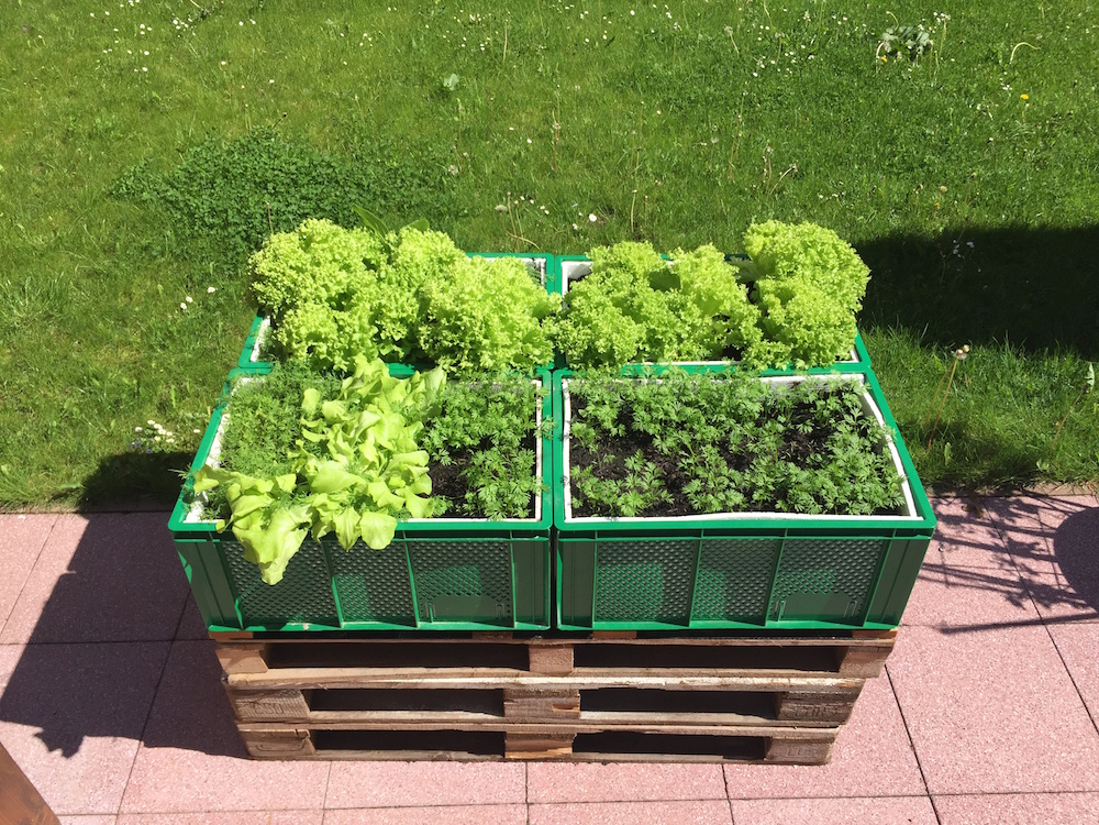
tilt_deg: -42.9
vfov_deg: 48.2
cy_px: 412
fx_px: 921
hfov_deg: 61.7
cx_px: 550
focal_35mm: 29
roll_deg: -1.4
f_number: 2.2
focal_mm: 4.15
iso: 32
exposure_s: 1/1883
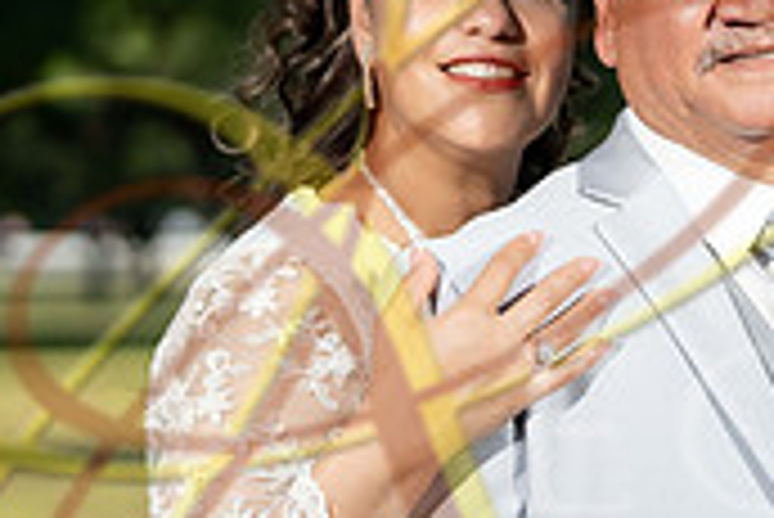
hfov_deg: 10.3
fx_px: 4282
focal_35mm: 199
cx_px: 711
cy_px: 336
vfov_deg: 6.9
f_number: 2.2
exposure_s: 1/2500
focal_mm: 59
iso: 200
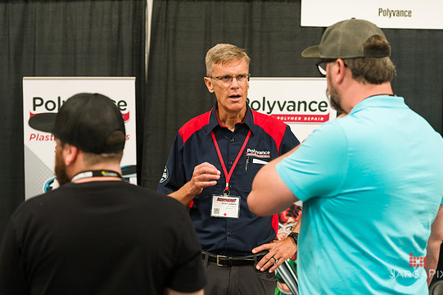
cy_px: 138
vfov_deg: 18.2
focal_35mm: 75
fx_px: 922
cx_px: 230
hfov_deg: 27.0
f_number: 3.2
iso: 2000
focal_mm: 70
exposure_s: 1/125
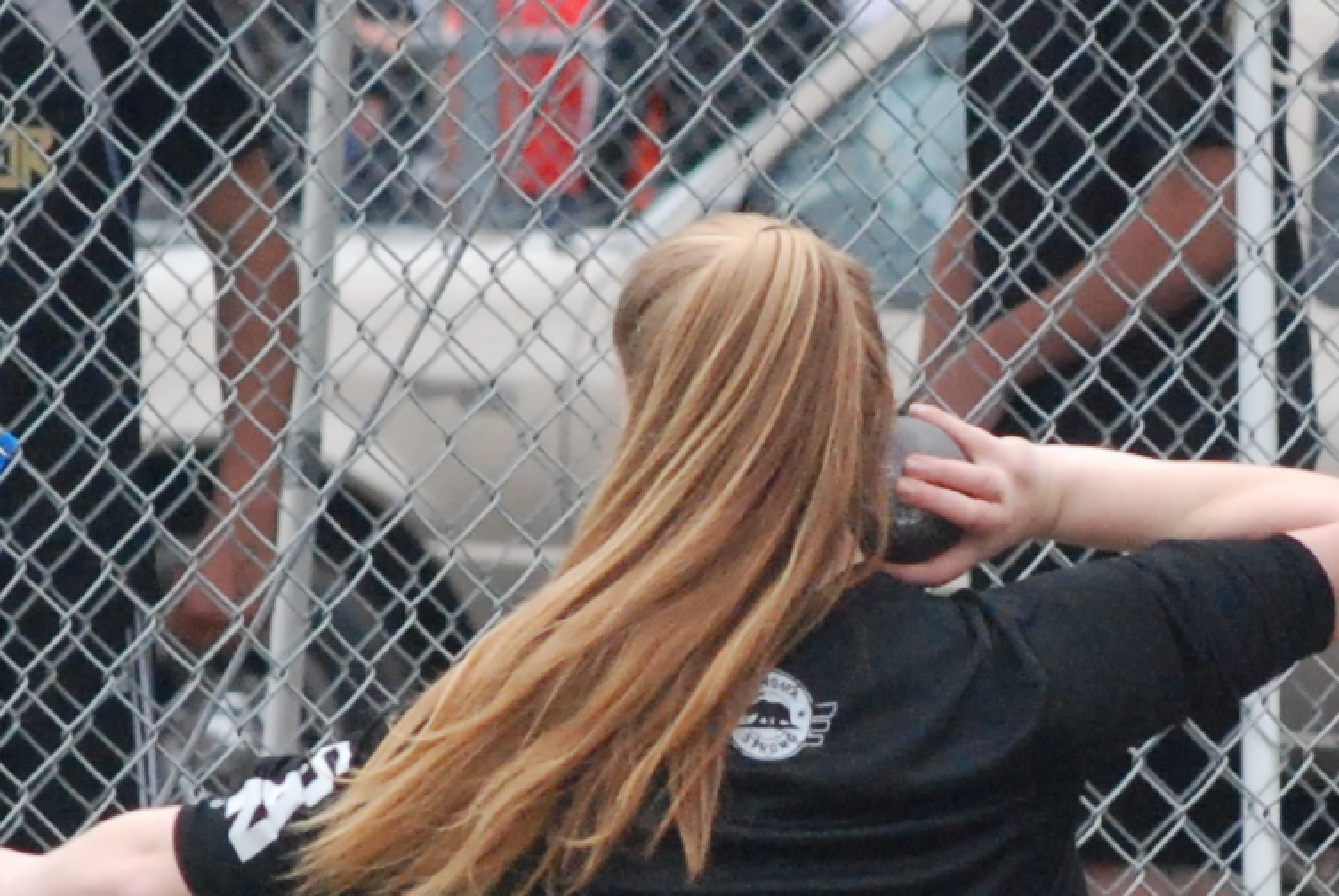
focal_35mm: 964
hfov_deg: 2.1
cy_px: 802
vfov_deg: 1.4
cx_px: 1021
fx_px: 35881
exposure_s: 1/800
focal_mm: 125
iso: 1000
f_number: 7.1
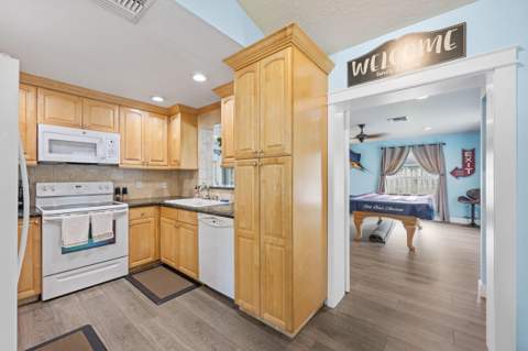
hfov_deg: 104.3
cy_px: 176
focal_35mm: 14
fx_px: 205
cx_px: 264
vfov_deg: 81.1
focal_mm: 14
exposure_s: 1.3
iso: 500
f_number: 8
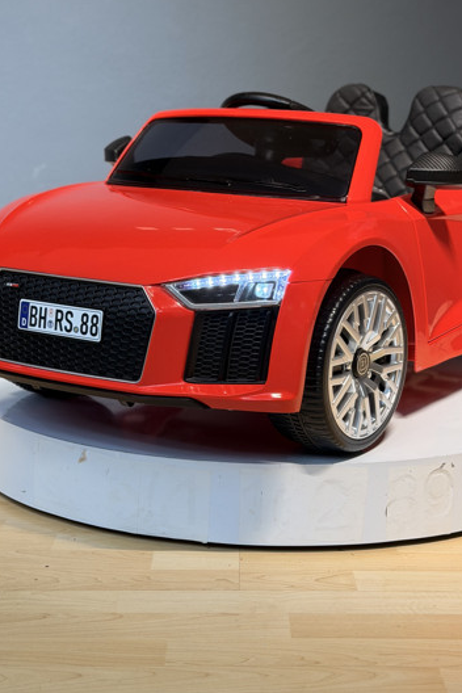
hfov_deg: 21.6
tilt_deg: -9.4
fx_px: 1213
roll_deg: -0.5
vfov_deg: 31.8
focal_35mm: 63
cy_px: 293
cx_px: 262
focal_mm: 6.76
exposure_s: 1/100
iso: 80
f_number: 1.78
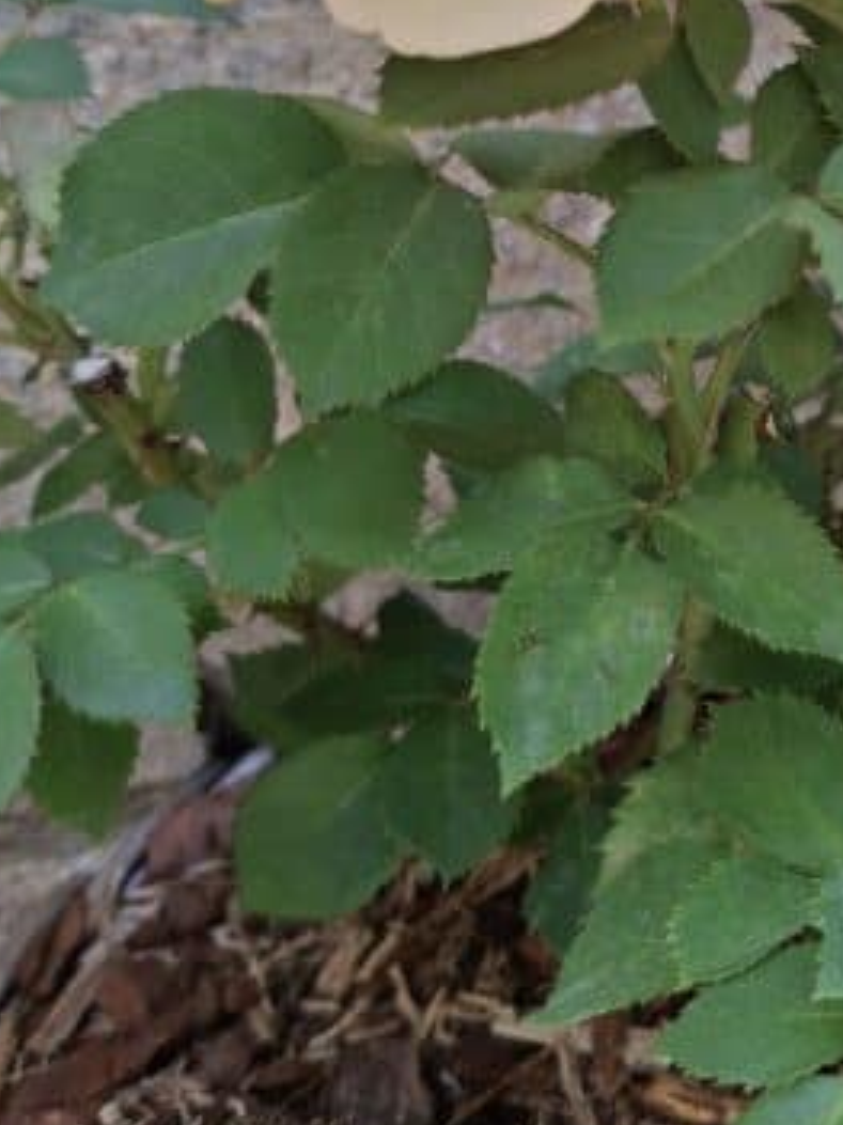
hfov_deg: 24.7
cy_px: 192
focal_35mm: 57
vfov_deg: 32.7
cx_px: 808
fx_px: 1852
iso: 32
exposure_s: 1/399
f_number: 1.8
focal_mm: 4.69
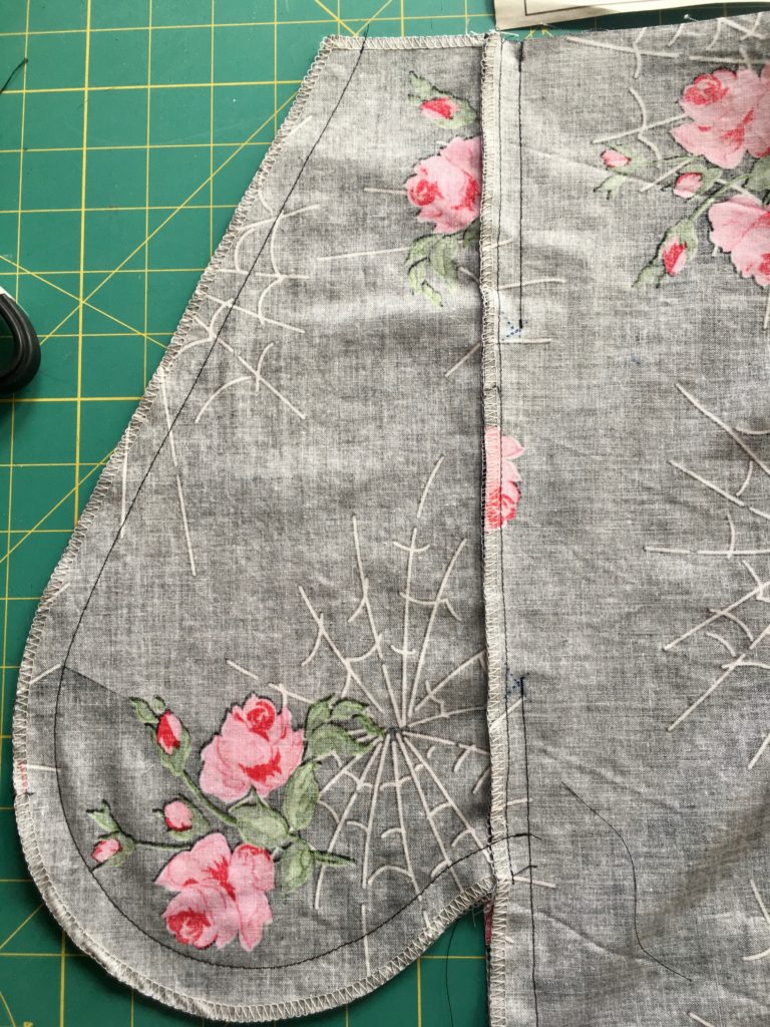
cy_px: 514
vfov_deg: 61.7
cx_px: 385
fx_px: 860
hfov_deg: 48.2
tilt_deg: -82.5
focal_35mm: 29
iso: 40
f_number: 2.2
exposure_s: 1/120
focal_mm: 4.15
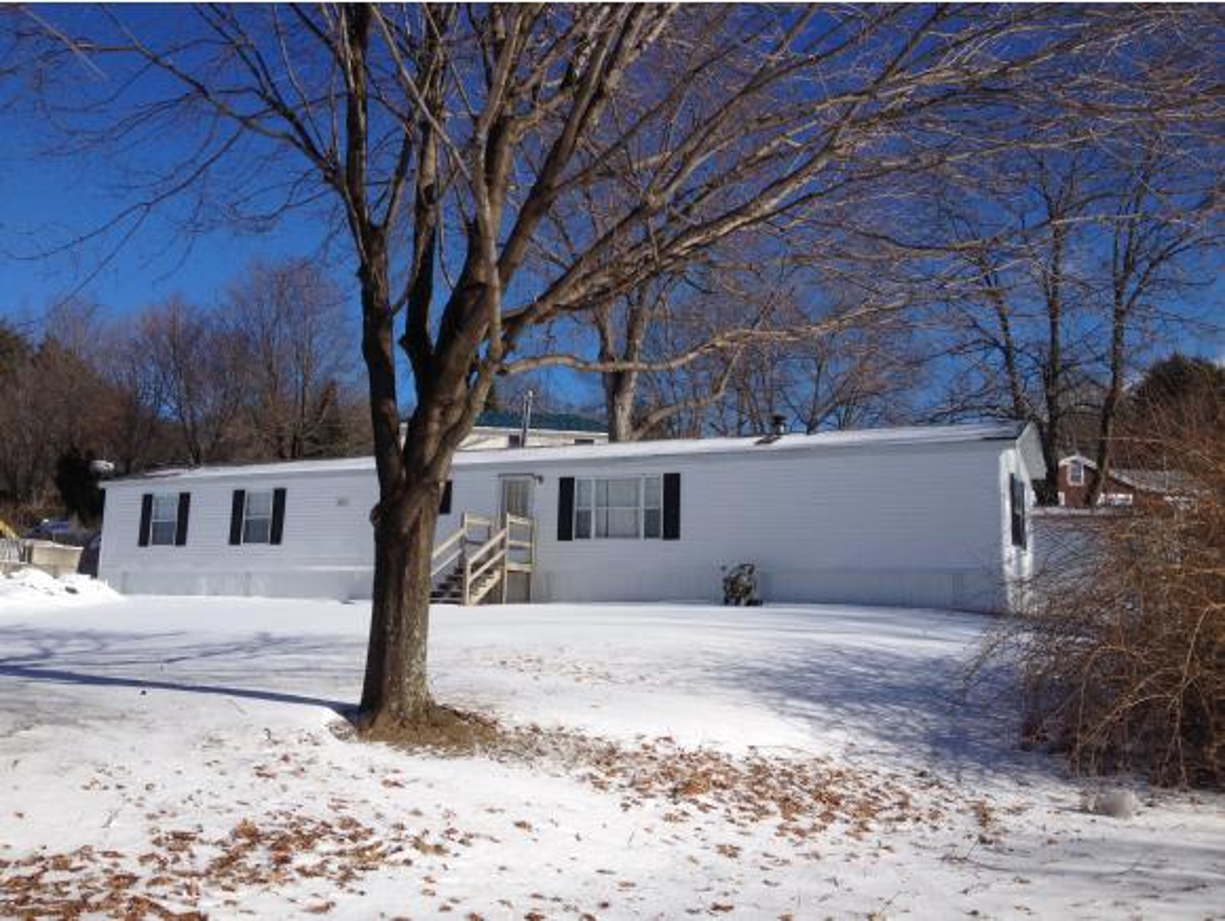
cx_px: 612
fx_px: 1240
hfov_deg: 52.6
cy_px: 460
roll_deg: -3.0
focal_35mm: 35
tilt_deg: +9.9
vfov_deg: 40.8
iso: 50
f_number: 2.4
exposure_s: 1/2907
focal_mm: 4.28
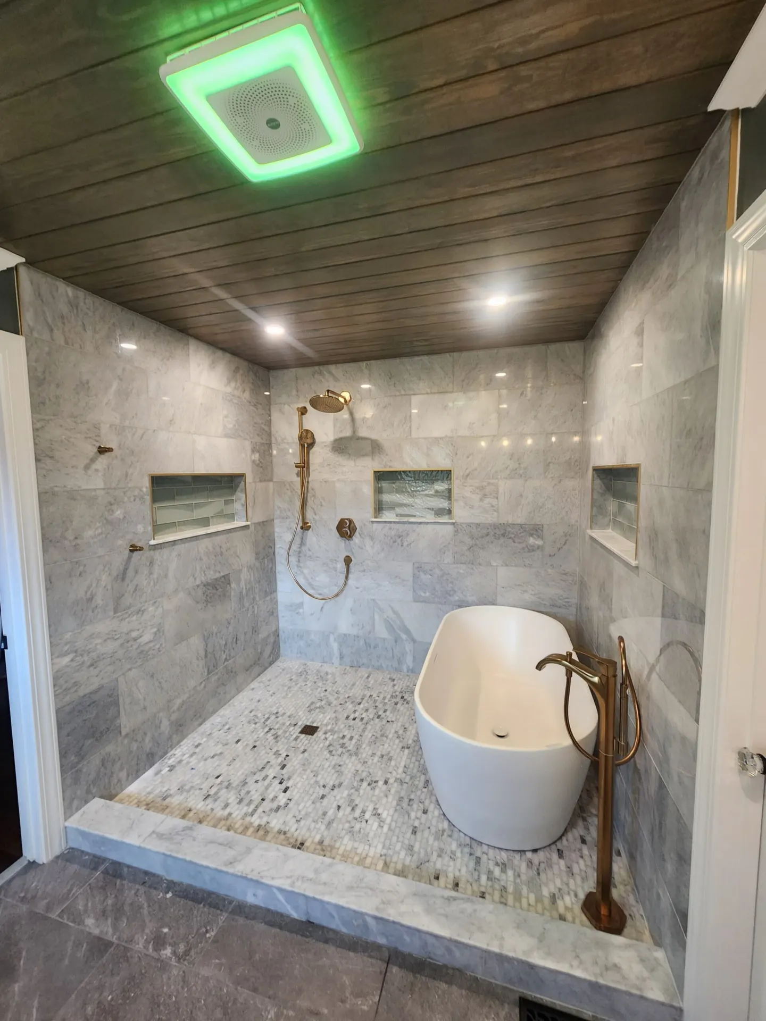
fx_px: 384
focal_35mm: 13
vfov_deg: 106.2
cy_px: 510
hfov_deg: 89.9
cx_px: 383
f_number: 2.2
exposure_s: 1/60
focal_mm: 2.2
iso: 250
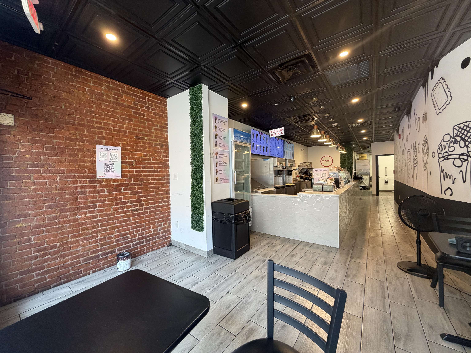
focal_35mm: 14
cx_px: 236
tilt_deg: -1.2
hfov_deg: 102.1
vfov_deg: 85.7
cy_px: 176
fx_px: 190
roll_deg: +1.3
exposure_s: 1/60
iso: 200
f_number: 2.2
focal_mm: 2.22
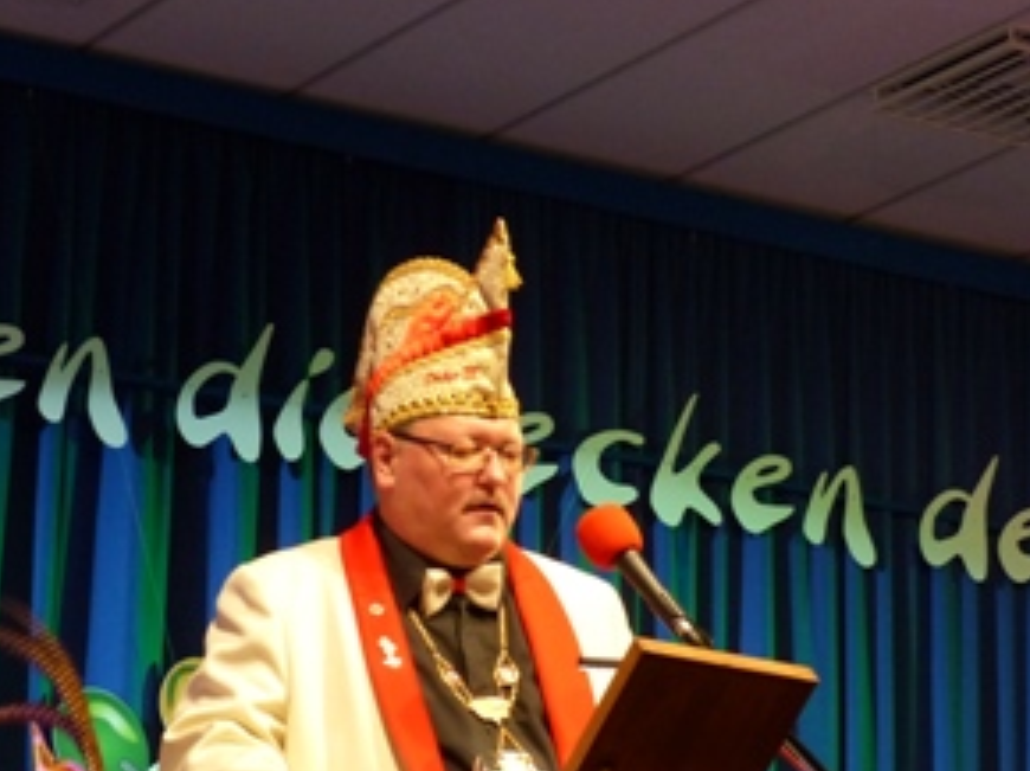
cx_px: 479
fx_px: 4430
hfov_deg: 13.3
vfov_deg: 9.9
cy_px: 668
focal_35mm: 149
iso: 400
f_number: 2.8
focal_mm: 15
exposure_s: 1/50
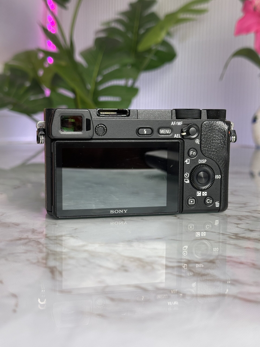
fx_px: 481
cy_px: 174
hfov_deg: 30.3
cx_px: 130
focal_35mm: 48
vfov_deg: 39.7
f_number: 1.78
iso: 125
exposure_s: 1/206
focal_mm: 6.86
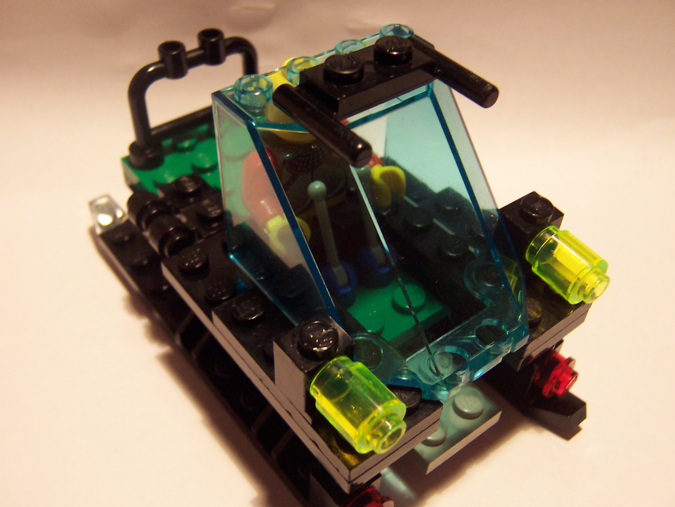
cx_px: 346
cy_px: 255
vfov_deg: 38.7
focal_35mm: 37
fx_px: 722
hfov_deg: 50.1
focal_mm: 5.6
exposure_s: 1/30
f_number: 2.8
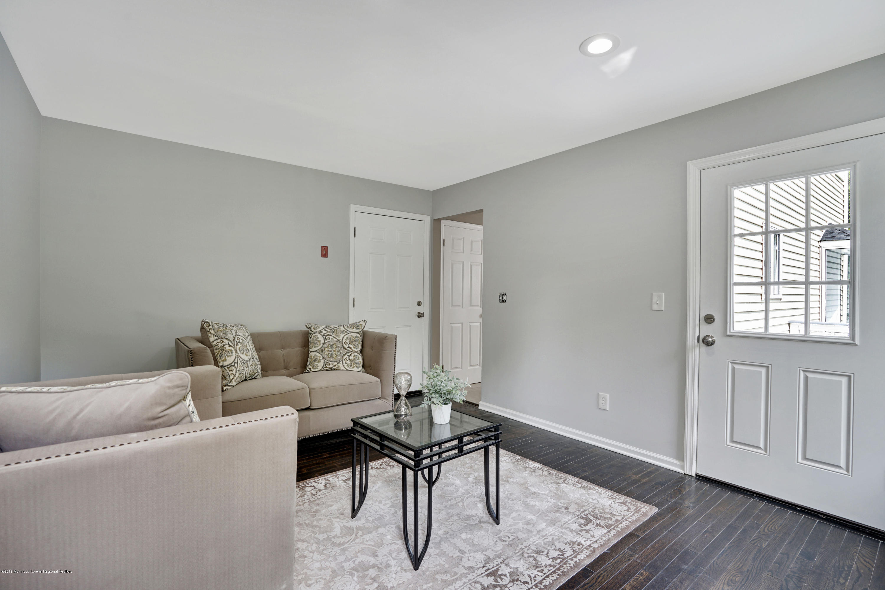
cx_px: 442
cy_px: 295
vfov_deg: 73.7
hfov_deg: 96.7
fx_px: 393
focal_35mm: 16
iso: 200
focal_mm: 16
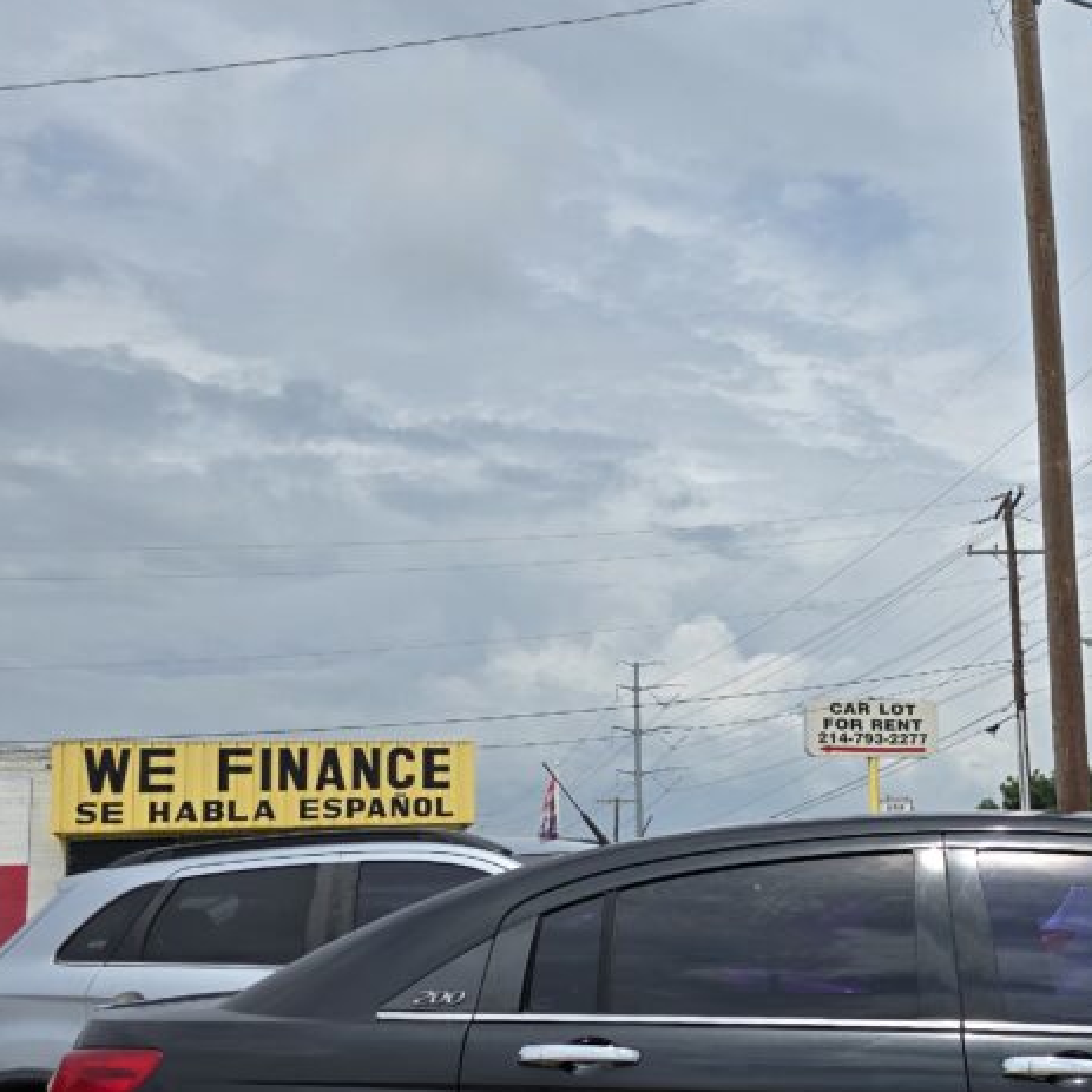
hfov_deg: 34.3
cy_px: 729
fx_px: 1606
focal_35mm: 45
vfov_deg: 37.2
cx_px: 1087
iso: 12
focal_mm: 6.3
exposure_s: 1/1751
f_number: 1.7
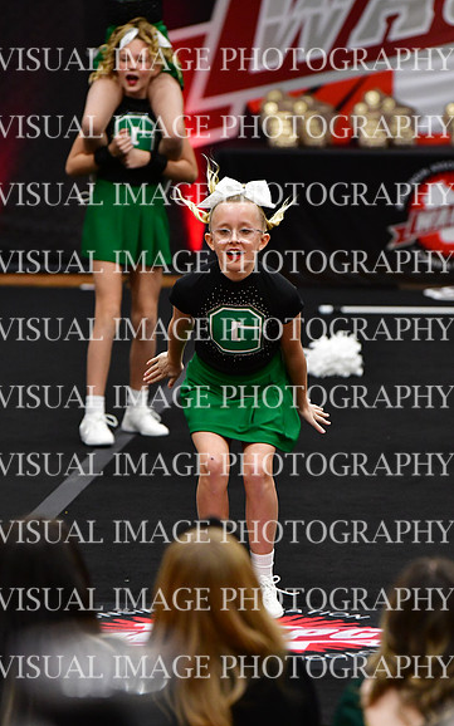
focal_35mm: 261
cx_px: 212
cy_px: 363
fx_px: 5170
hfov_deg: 5.0
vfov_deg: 8.0
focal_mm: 170
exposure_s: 1/800
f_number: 2.8
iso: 4000
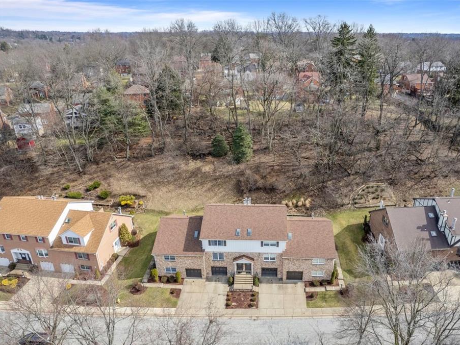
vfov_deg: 56.8
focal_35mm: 24
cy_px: 173
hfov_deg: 71.3
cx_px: 260
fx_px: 319
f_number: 2.8
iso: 100
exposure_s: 1/240
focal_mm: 8.38
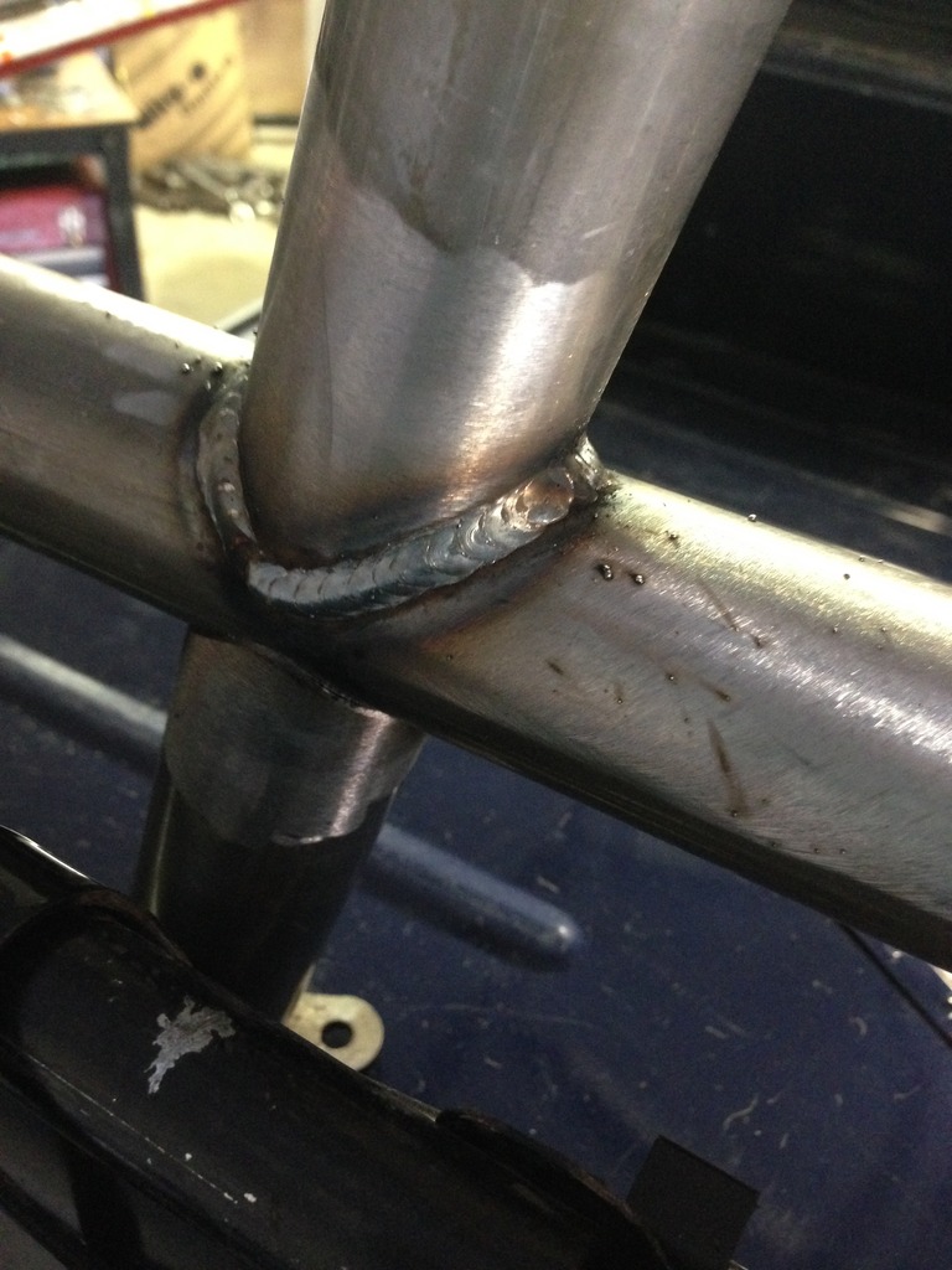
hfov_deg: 42.9
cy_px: 635
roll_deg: -3.9
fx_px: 1210
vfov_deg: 55.4
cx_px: 476
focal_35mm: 33
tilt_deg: -35.5
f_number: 2.4
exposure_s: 1/15
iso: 400
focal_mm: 4.12
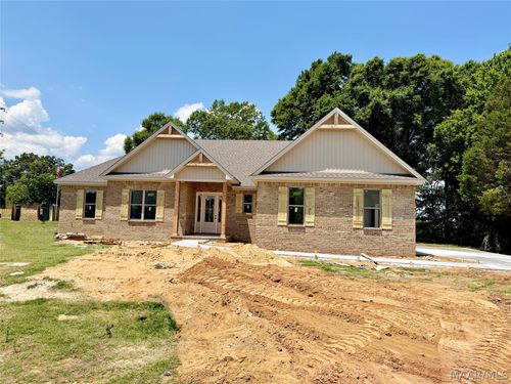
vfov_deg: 56.8
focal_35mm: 24
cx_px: 256
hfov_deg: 71.6
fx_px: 354
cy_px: 192
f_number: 1.78
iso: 80
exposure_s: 1/5319
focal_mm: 6.76
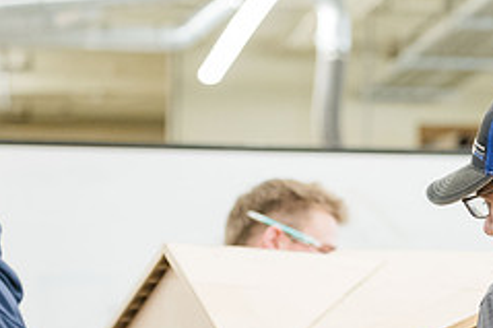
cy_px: 346
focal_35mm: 170
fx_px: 2326
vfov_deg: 8.0
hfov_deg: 12.0
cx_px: 413
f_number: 2.8
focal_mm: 70
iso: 2000
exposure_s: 1/320
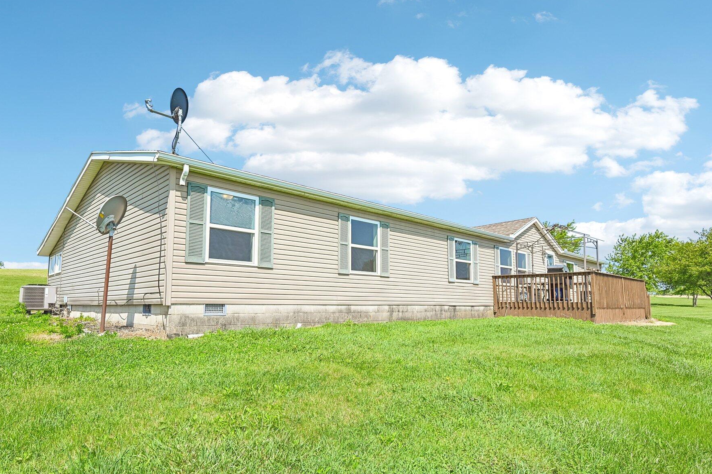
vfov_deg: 58.0
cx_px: 342
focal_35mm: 22
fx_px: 427
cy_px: 268
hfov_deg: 79.6
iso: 400
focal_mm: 18.5
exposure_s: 1/3000
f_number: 4
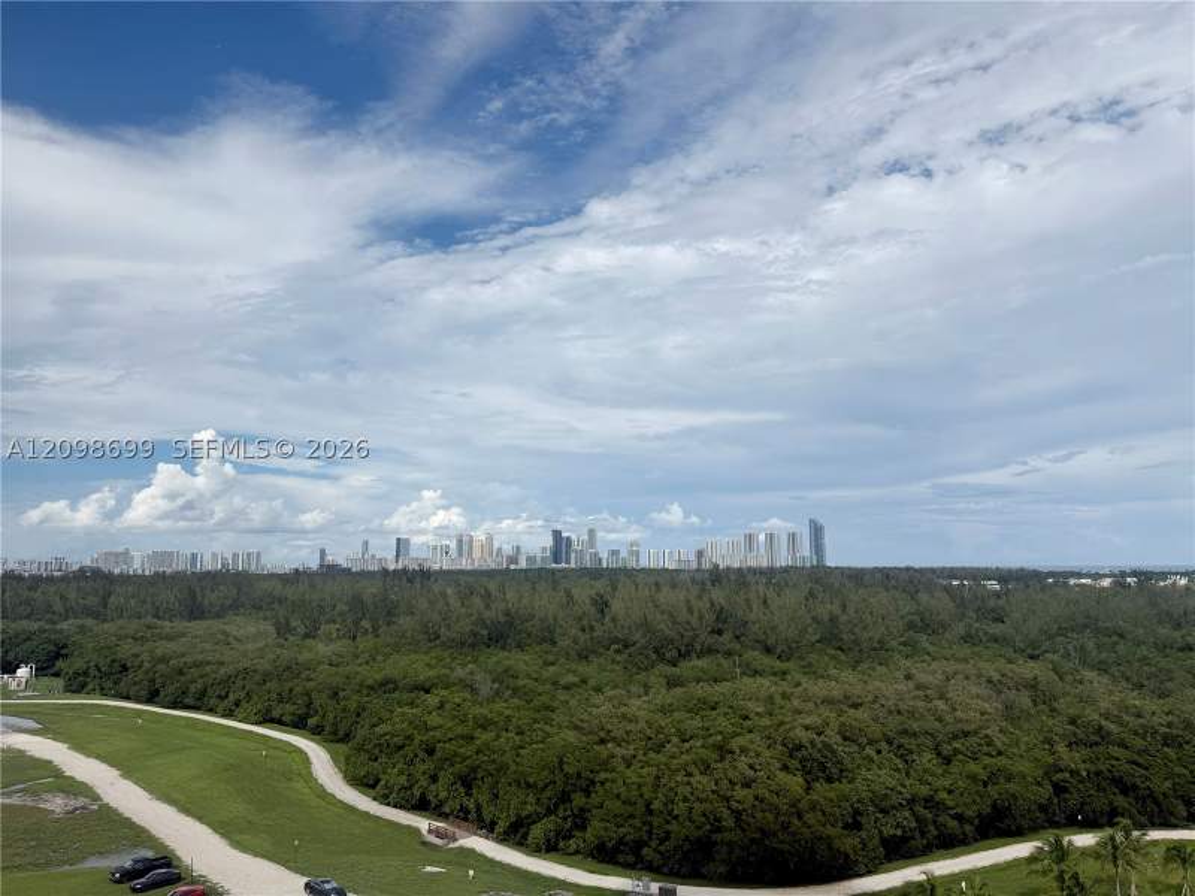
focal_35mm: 24
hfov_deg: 71.6
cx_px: 598
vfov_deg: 56.8
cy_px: 448
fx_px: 829
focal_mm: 6.76
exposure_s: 1/10309
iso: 80
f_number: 1.78
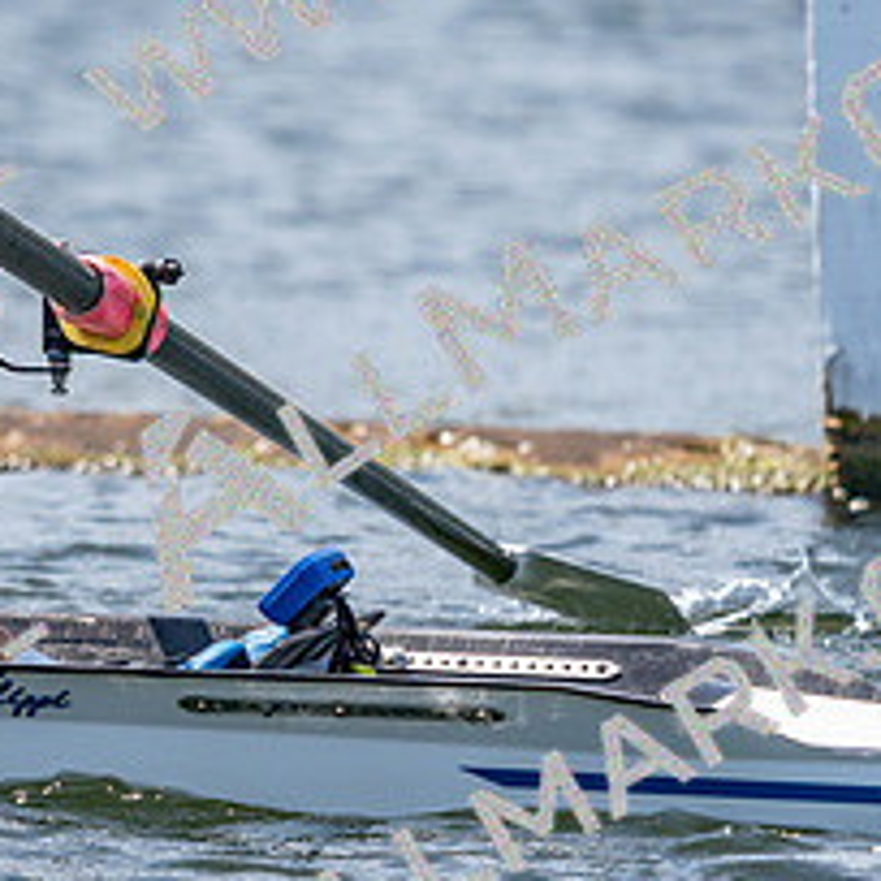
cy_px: 205
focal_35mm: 852
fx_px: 24533
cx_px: -229
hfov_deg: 2.1
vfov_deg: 2.1
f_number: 6.3
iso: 320
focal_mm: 353
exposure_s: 1/2000
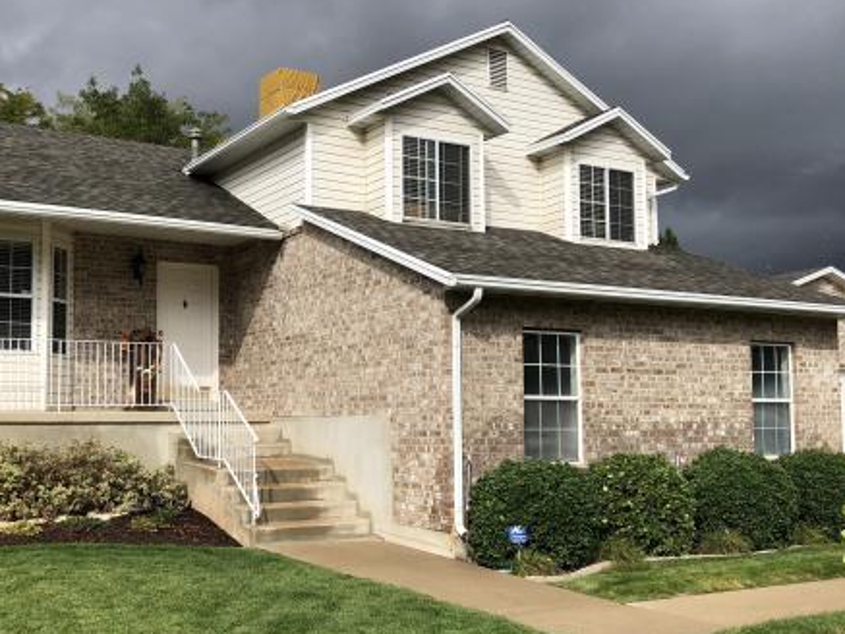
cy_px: 361
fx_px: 1001
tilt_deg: +2.3
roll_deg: -0.5
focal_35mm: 41
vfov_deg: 35.1
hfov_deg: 45.5
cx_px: 338
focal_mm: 3.99
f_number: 1.8
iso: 20
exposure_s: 1/1517
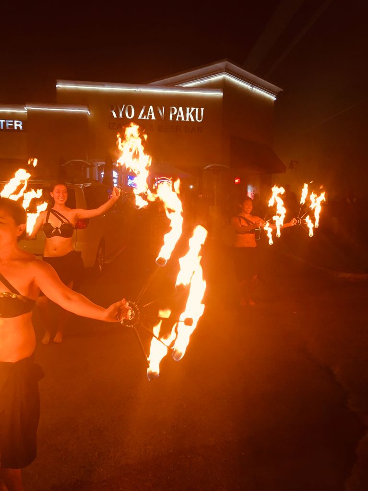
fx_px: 411
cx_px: 184
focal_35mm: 29
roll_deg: -1.7
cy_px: 246
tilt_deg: -1.9
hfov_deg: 48.2
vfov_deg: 61.7
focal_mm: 4.15
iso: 32
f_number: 2.2
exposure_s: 1/15
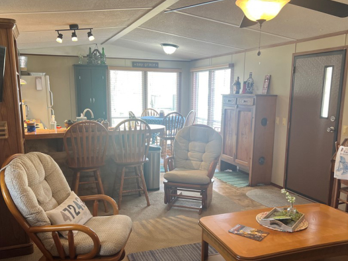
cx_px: 165
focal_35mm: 33
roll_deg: +0.6
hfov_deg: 55.3
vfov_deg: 42.8
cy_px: 153
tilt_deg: -11.4
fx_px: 332
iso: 125
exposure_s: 1/120
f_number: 1.5
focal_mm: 5.7
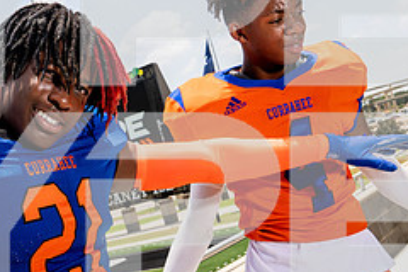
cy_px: 203
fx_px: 657
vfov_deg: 23.2
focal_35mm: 58
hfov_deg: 33.0
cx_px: 53
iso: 100
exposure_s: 1/250
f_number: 7.1
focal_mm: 24
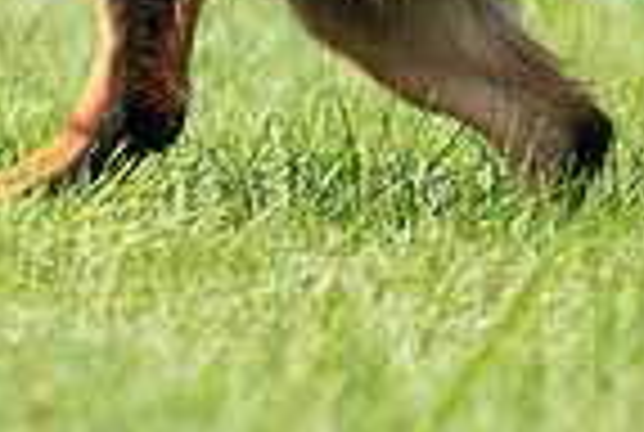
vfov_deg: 1.0
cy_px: -205
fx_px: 25419
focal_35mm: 1418
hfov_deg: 1.5
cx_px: -153
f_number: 6.3
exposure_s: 1/4000
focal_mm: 350
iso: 1600
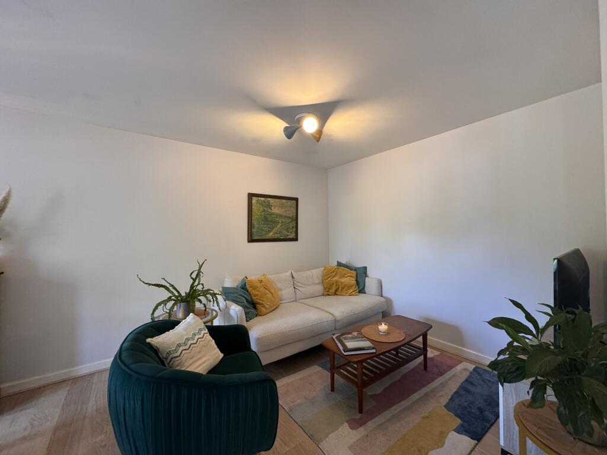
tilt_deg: +2.0
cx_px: 304
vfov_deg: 85.7
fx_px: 245
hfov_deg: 102.1
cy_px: 228
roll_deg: +0.5
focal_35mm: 14
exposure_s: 1/99
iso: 320
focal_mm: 2.22
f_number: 2.2
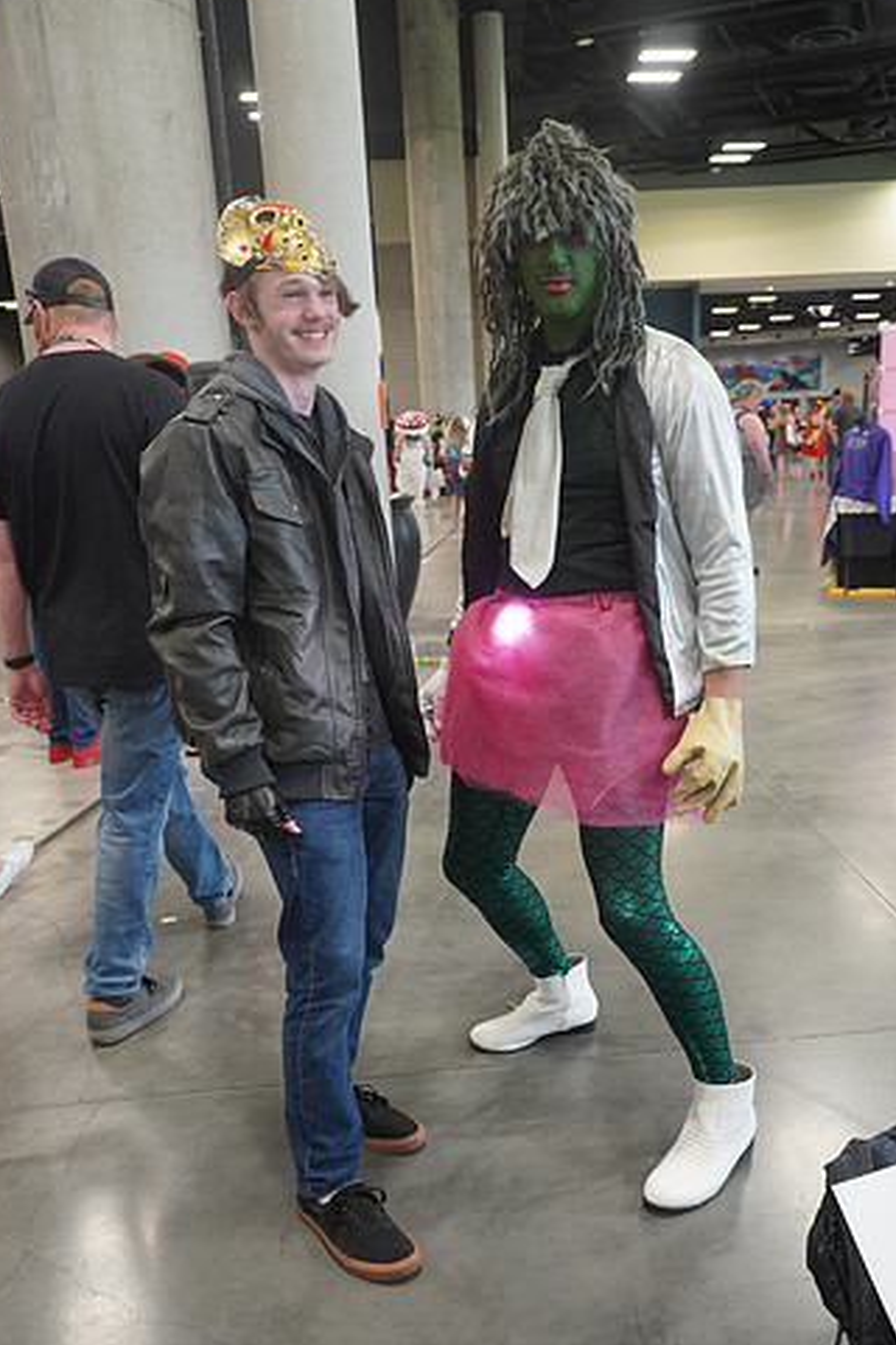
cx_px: 508
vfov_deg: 63.4
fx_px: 1083
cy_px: 771
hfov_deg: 44.9
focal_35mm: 29
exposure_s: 1/160
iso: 1000
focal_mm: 16
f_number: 4
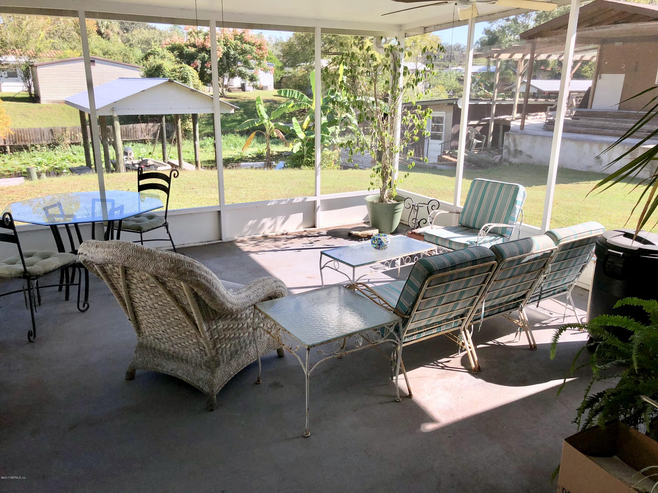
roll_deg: -0.5
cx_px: 329
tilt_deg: -16.7
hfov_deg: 61.7
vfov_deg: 48.2
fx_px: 551
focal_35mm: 29
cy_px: 246
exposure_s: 1/889
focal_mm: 3.99
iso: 20
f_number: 1.8
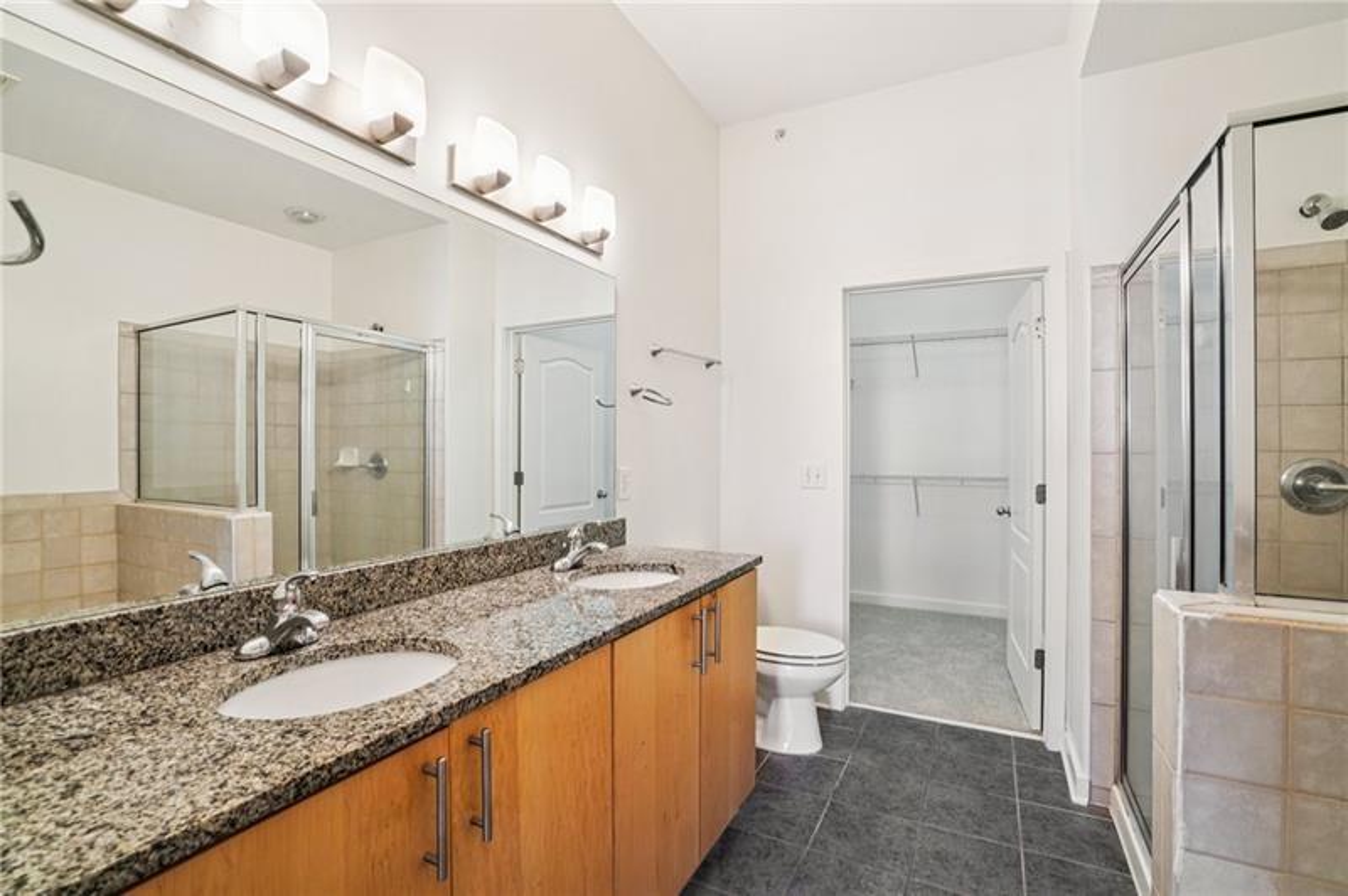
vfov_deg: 73.6
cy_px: 448
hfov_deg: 96.8
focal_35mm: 16
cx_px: 674
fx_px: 599
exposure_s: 1/8
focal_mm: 16
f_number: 8
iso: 400
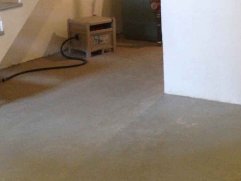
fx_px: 620
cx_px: 182
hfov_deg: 21.8
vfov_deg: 16.2
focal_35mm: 89
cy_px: -11
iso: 200
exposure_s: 1/20
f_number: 2.4
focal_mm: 4.28
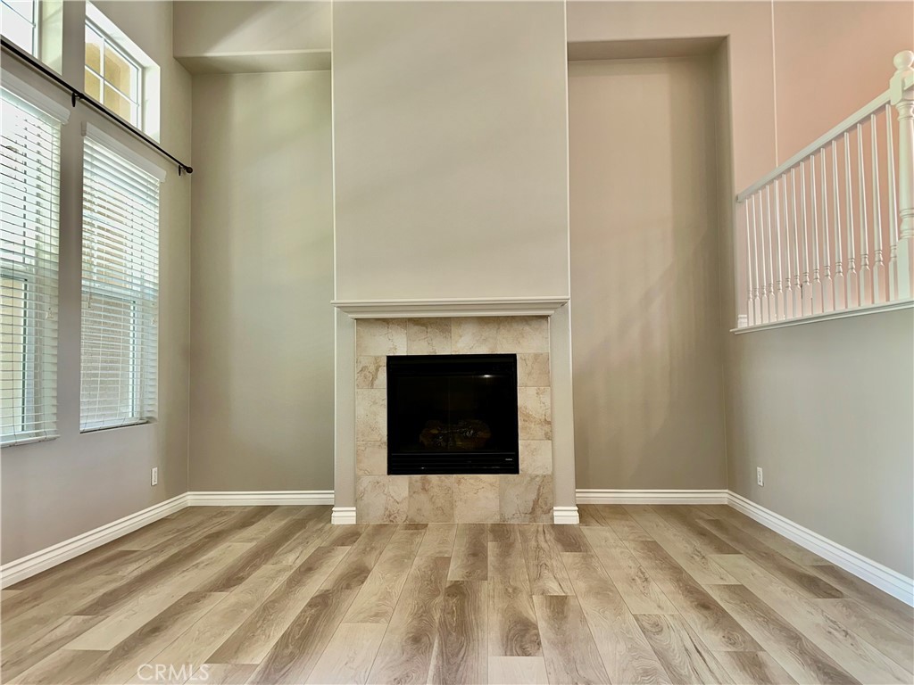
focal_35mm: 24
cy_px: 342
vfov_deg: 56.8
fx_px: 634
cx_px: 457
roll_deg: +0.4
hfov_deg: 71.6
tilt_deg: +2.1
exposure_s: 1/23
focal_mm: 6.86
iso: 50
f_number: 1.78
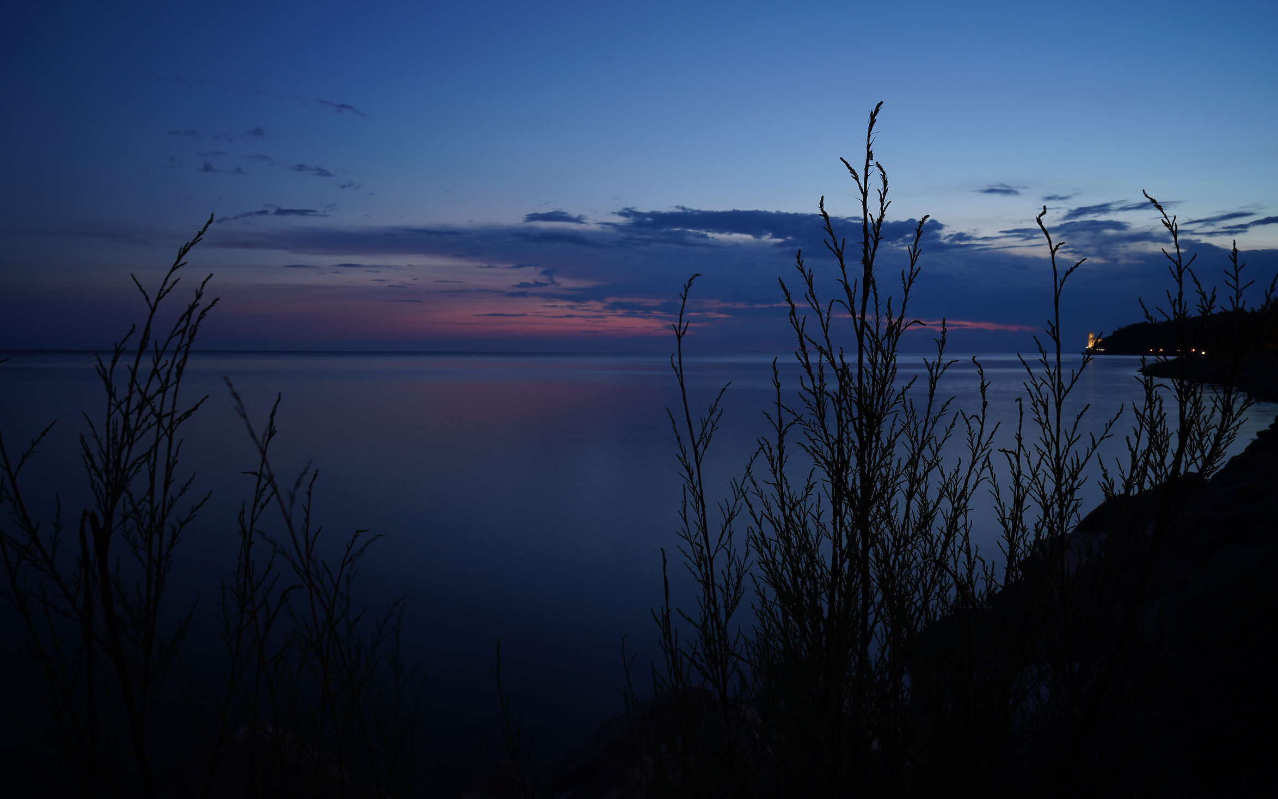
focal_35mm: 25
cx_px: 637
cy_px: 364
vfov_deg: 49.2
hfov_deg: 72.5
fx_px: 871
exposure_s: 5
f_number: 18
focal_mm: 24
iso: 100
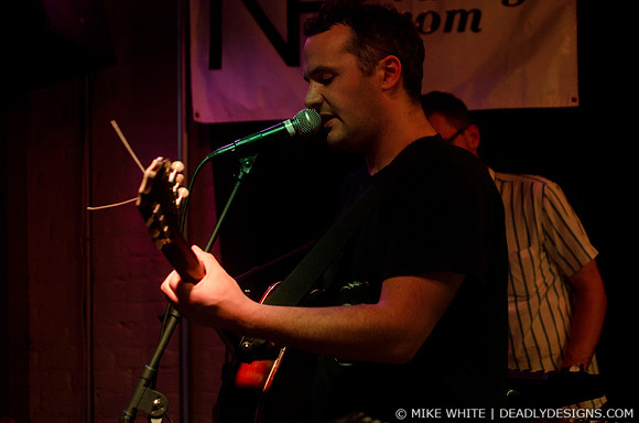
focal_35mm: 66
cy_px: 212
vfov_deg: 20.5
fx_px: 1169
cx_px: 320
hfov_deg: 30.6
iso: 1600
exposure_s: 1/80
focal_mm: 44
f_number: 2.8
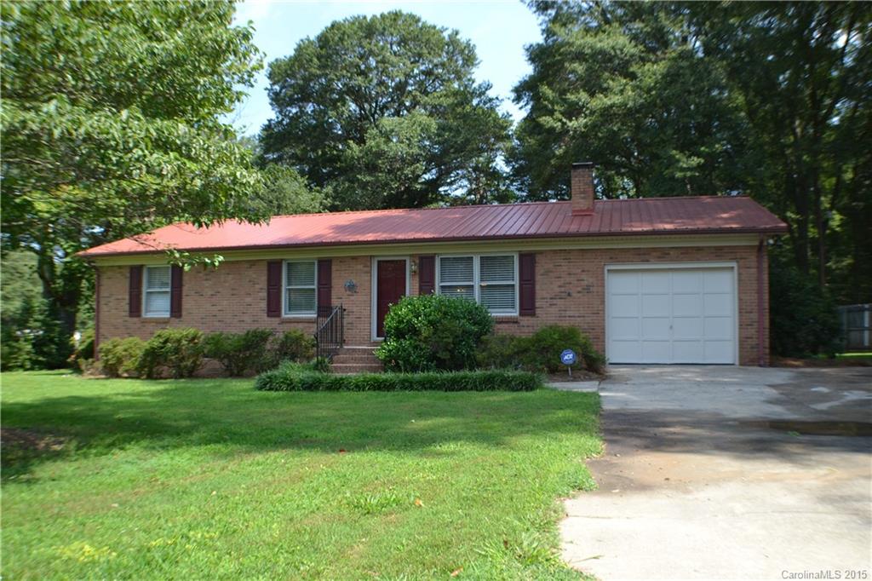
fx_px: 872
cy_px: 290
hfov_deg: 53.1
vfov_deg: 36.8
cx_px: 436
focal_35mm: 36
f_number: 4.5
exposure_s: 1/1000
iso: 400
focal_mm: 24
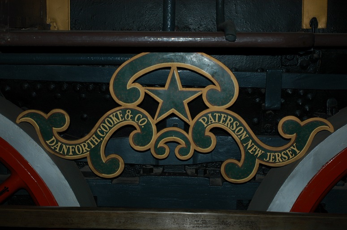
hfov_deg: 37.9
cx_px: 174
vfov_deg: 25.7
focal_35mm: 52
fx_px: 505
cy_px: 115
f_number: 2.8
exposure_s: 1/180
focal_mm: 35
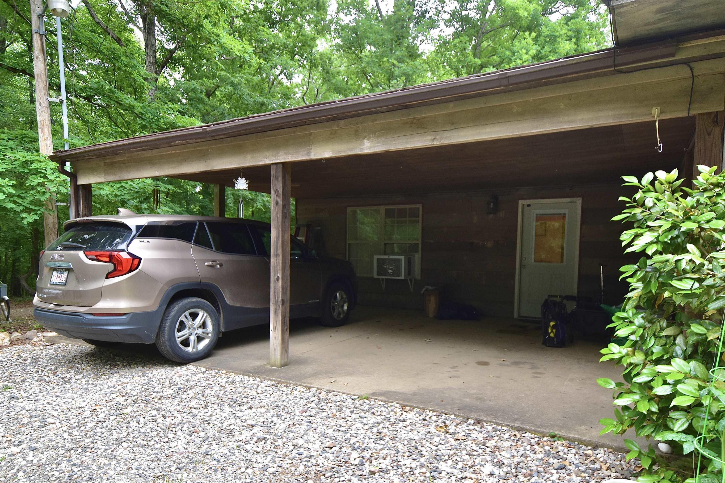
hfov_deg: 77.3
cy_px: 242
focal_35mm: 22
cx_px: 362
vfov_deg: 56.1
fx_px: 453
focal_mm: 15
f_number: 8
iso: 400
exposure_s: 1/80
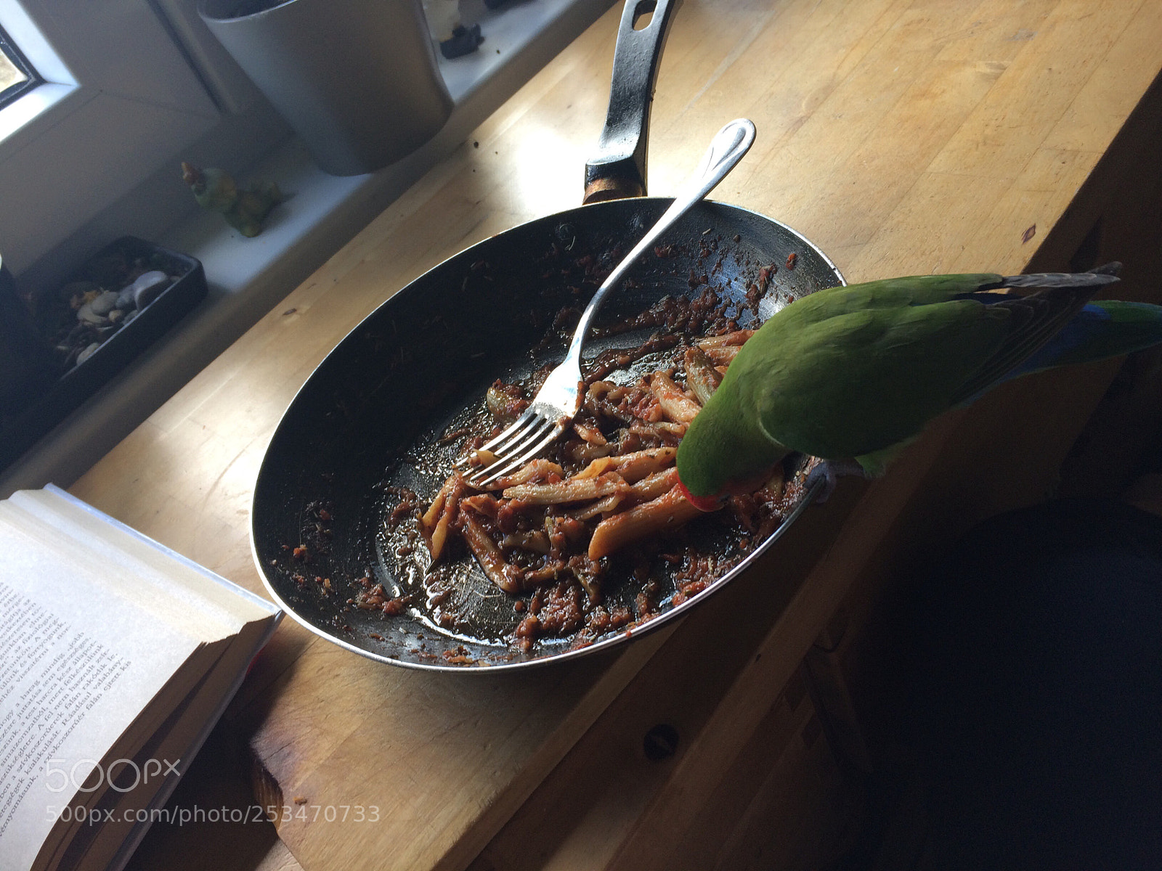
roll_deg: +29.4
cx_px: 581
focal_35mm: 29
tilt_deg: -40.8
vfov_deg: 48.2
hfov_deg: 61.7
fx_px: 973
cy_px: 436
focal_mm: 4.15
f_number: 2.2
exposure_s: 1/50
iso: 32
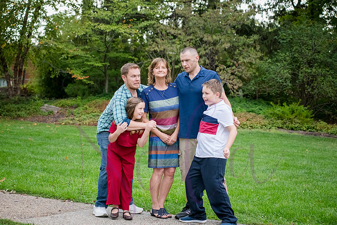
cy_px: 112
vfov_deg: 17.1
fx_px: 749
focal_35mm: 80
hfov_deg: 25.4
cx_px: 168
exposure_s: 1/250
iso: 1250
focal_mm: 80
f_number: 5.6
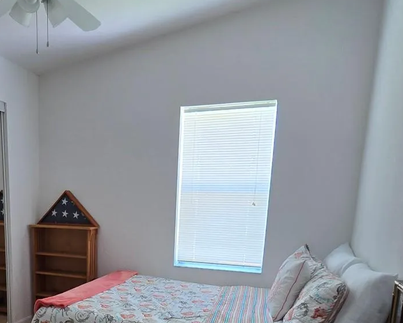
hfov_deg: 58.5
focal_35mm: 29
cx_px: 123
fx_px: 346
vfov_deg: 46.5
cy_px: 273
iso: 160
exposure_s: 1/60
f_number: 2.2
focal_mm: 2.2
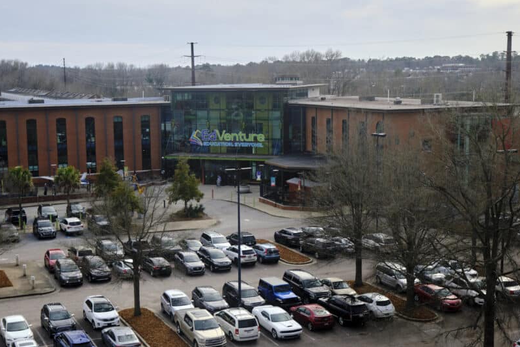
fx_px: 722
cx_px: 237
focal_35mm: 50
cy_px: 190
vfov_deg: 27.0
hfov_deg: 39.6
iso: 640
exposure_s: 1/1900
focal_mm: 26
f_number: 5.6
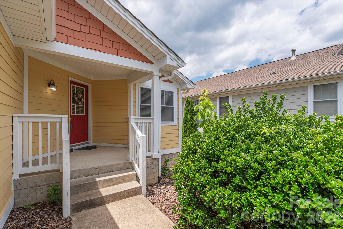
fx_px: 152
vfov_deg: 73.8
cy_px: 114
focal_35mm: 16
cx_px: 172
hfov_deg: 96.7
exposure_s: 1/2500
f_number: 8
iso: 320
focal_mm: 16
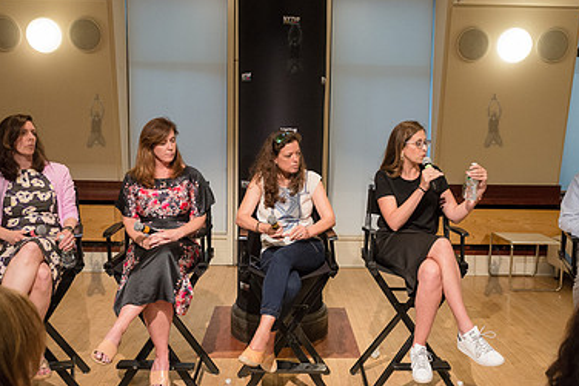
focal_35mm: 37
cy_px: 195
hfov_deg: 51.9
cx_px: 294
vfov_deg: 36.0
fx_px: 595
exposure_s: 1/320
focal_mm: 24
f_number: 4
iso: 2500
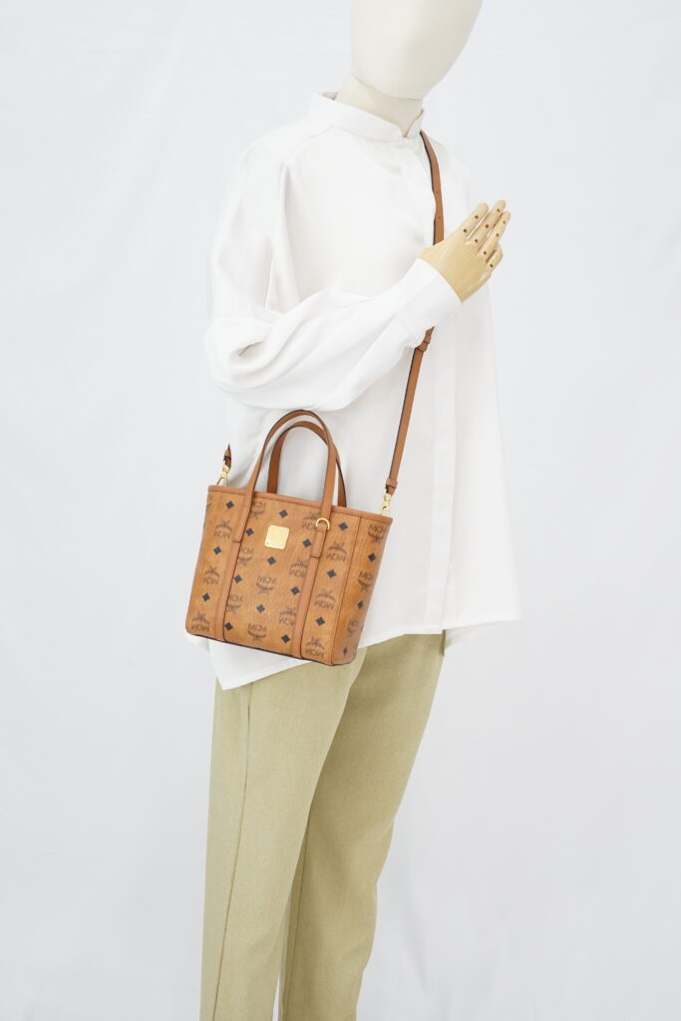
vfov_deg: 39.6
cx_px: 340
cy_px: 510
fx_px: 1418
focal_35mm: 50
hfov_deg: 27.0
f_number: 6.3
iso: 640
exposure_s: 1/8
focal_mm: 50
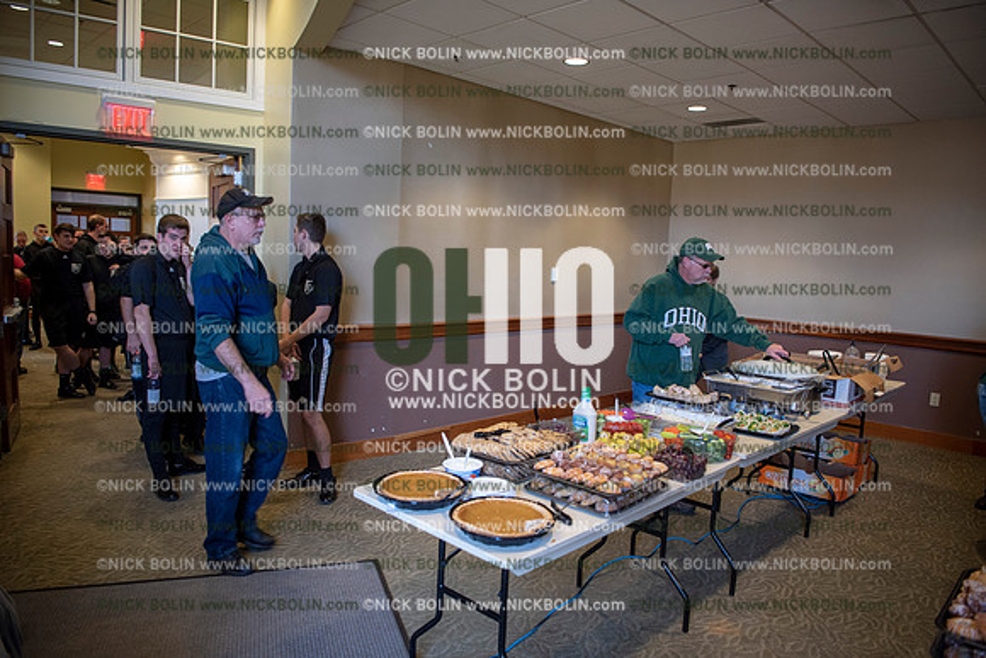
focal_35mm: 24
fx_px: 657
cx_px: 493
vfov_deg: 53.2
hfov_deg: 73.7
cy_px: 329
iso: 1000
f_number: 2.8
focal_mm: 24
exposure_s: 1/100
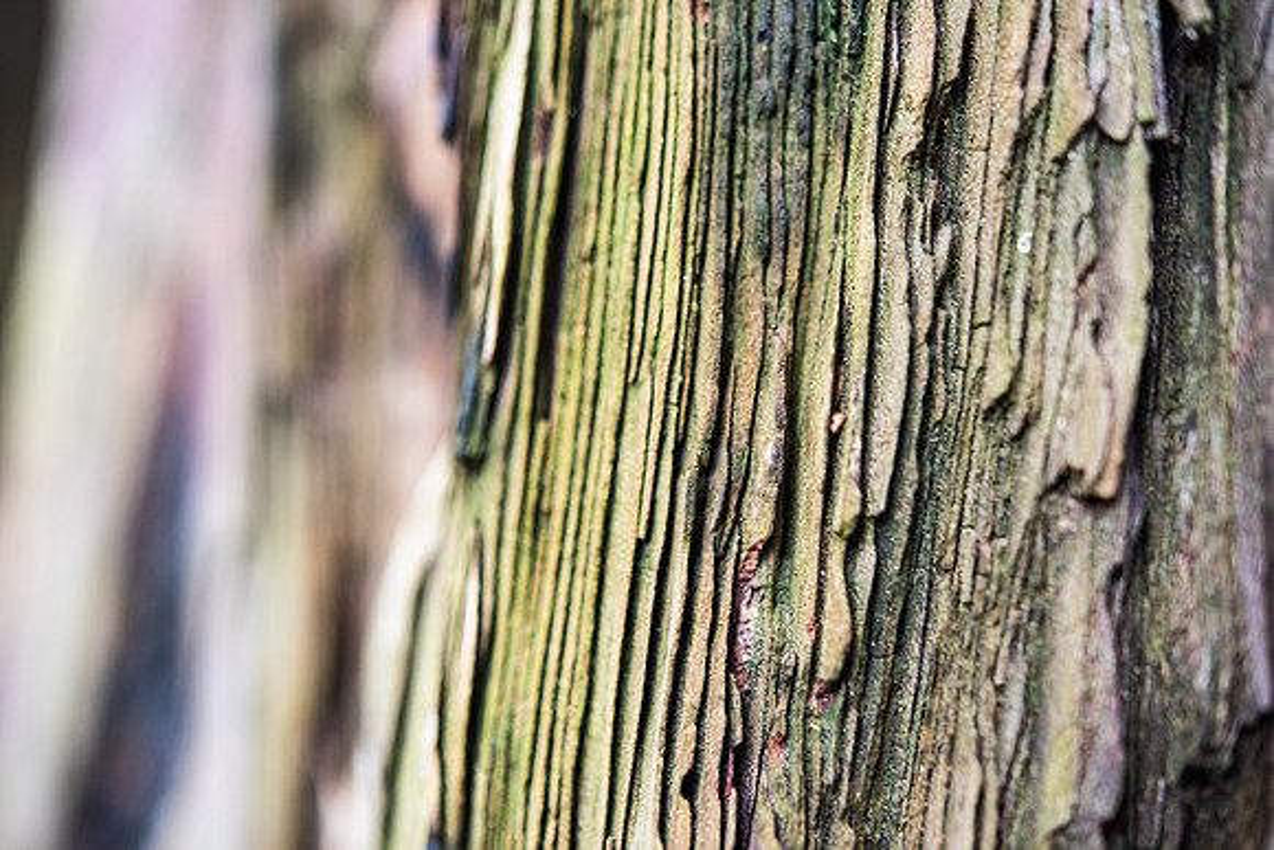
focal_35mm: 60
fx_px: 2124
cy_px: 425
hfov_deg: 33.4
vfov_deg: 22.6
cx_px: 637
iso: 800
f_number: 4
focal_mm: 60
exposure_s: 1/125
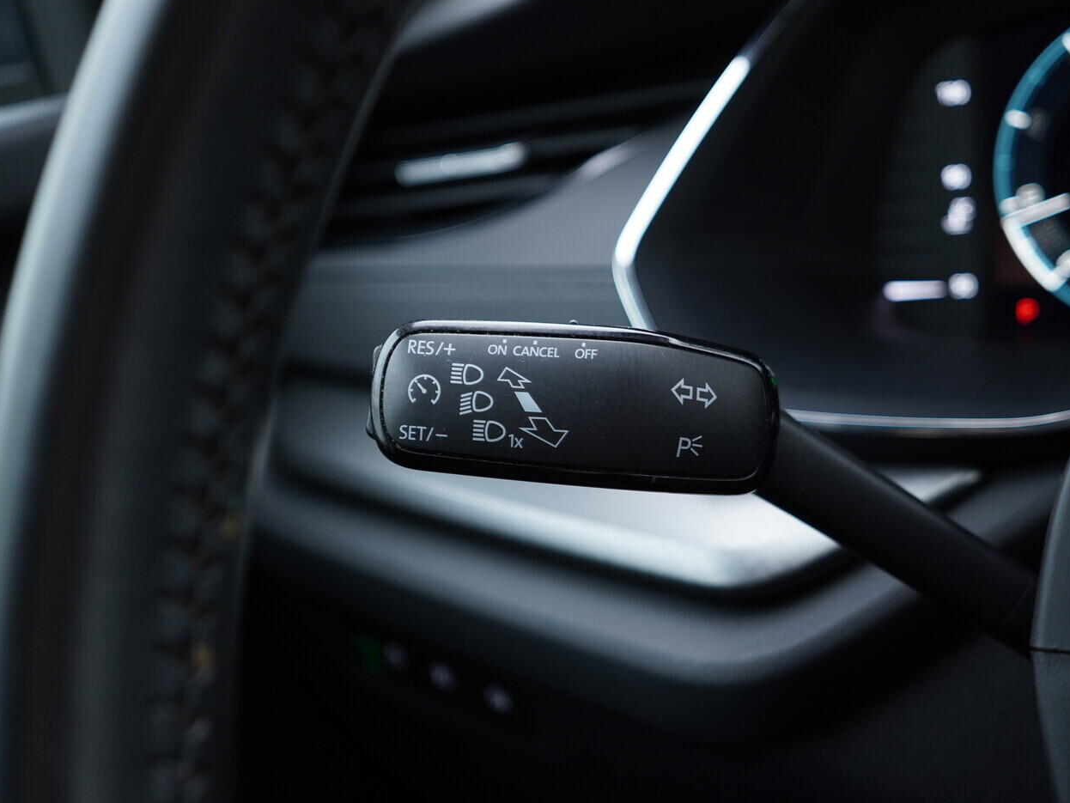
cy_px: 405
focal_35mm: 40
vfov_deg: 36.0
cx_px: 600
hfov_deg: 46.7
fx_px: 1237
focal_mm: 24
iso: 250
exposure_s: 1/40
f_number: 2.8
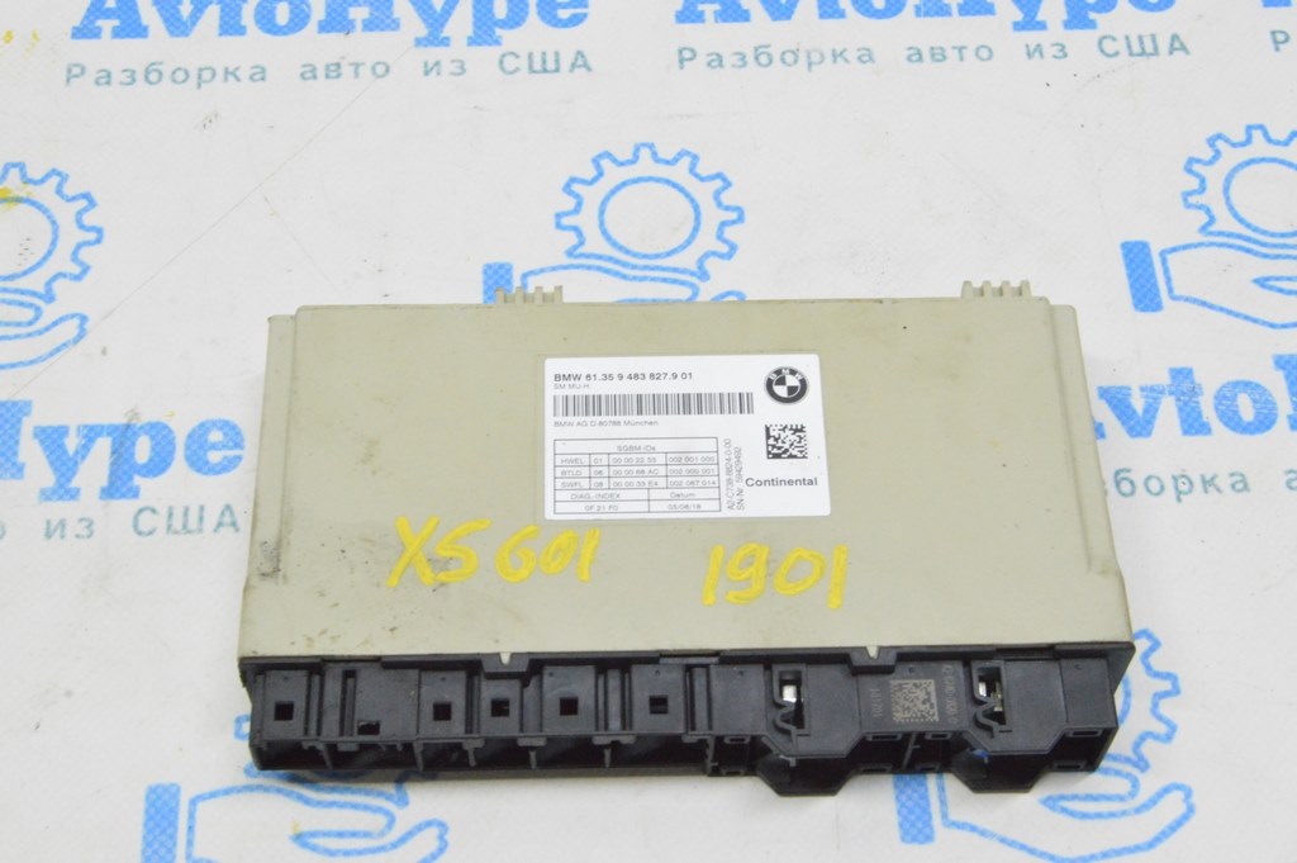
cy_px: 432
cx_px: 648
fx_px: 2052
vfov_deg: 23.7
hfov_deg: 35.1
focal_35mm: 57
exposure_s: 1/20
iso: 6400
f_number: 20
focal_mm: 38
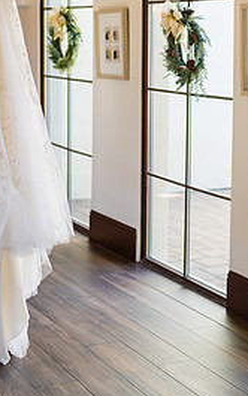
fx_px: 842
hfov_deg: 16.7
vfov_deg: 26.2
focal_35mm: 78
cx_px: 178
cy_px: 119
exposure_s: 1/125
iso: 100
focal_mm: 35
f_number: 1.8
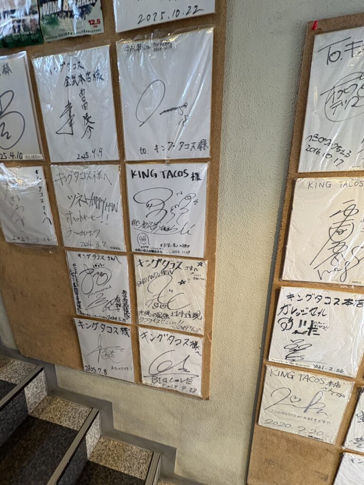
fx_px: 196
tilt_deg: -12.6
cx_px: 182
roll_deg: +2.7
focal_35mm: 14
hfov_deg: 85.7
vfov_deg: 102.1
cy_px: 242
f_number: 2.2
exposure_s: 1/99
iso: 160
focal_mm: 2.22
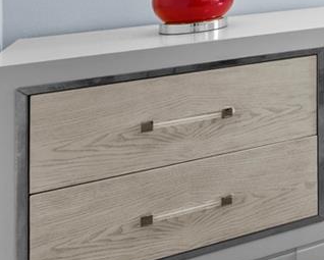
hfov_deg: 14.8
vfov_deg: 19.6
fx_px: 633
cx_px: 798
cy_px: -148
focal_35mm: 66
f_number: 8
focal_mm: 14
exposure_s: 1/1.25
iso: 200
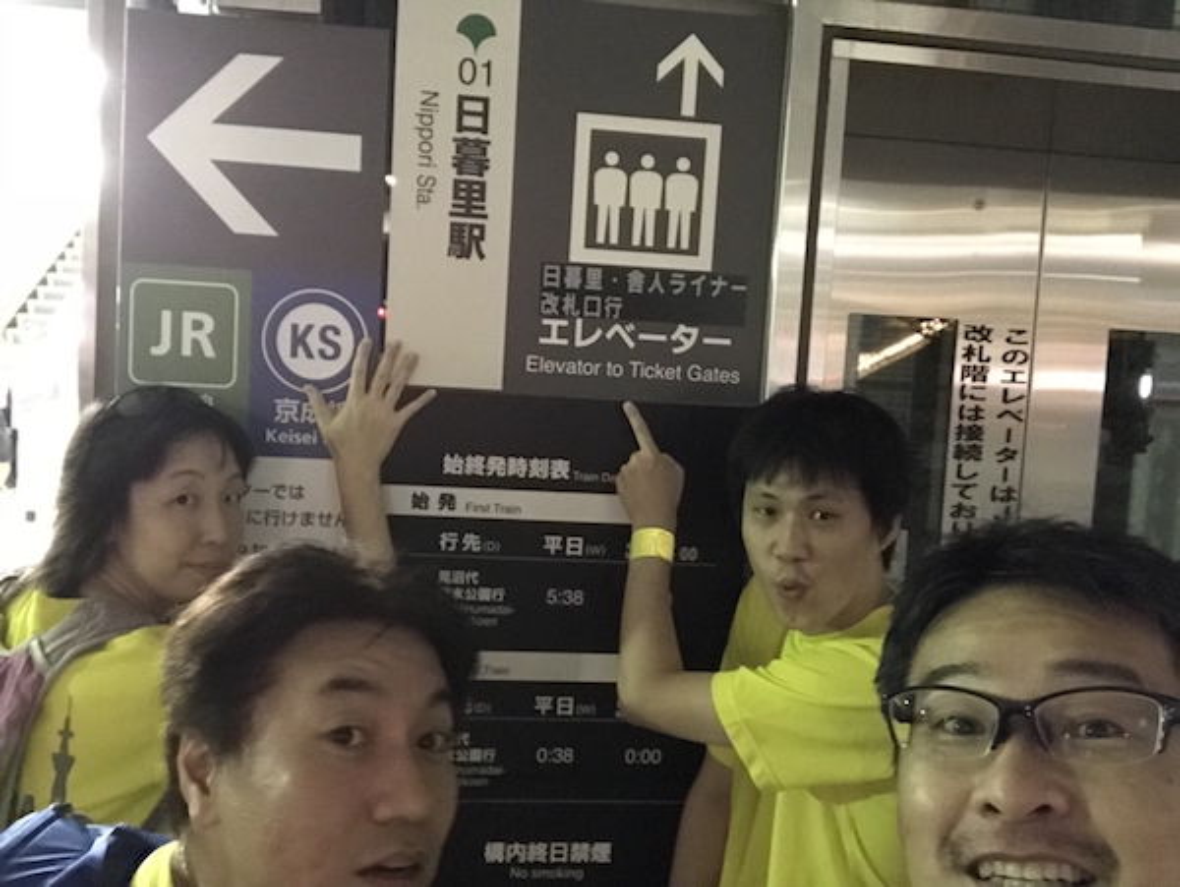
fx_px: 1092
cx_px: 590
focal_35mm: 32
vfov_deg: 44.2
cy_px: 444
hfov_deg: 56.8
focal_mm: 2.87
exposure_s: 1/17
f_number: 2.2
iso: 1250
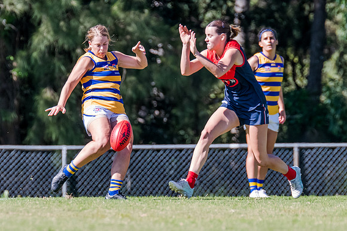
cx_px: 103
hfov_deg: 2.5
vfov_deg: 1.7
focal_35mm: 819
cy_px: 98
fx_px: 7900
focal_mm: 420
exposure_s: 1/1600
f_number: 6.3
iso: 800
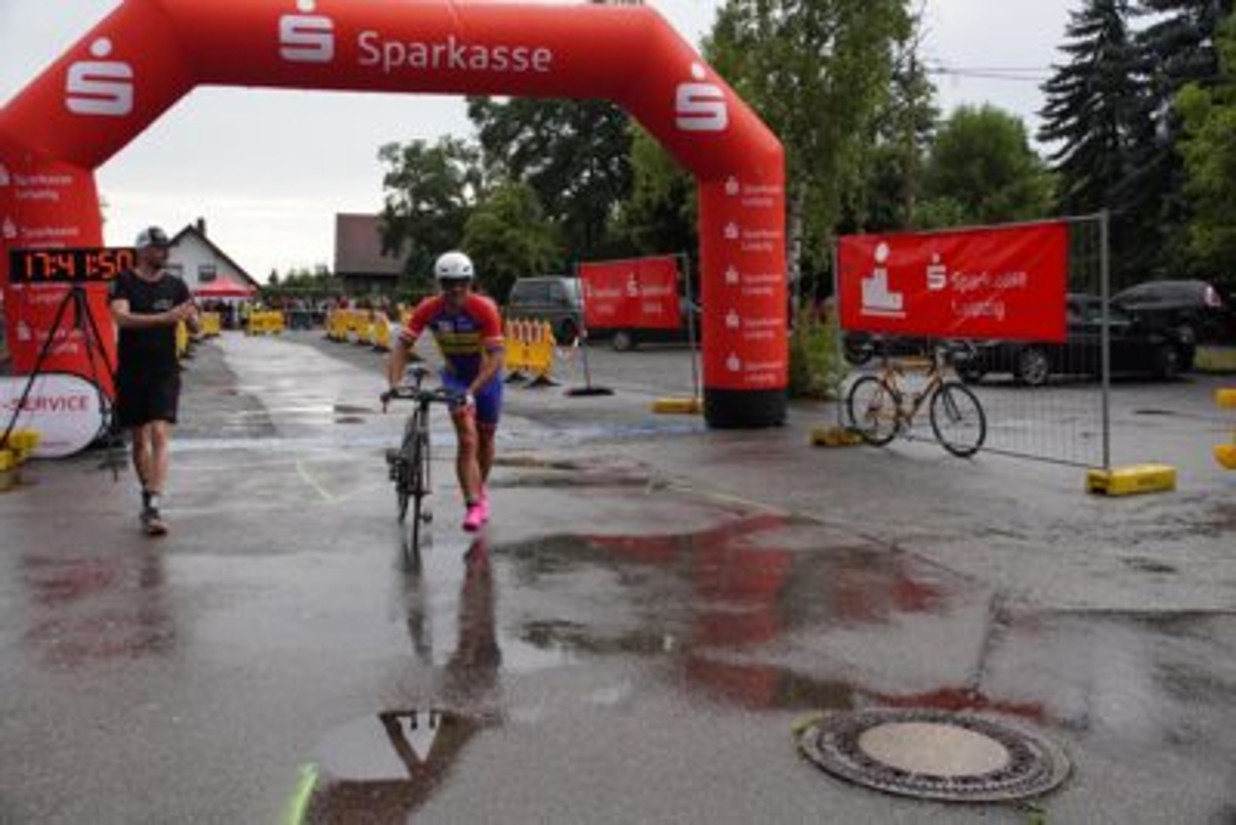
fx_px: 1133
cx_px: 618
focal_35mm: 33
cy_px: 412
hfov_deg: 57.2
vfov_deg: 40.0
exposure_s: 1/640
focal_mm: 22
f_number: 6.3
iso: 1600
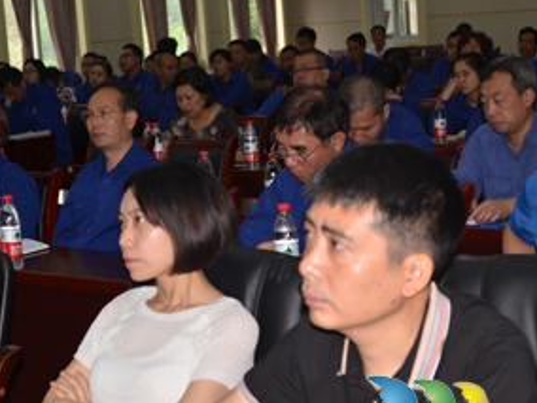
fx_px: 1257
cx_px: 242
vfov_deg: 18.2
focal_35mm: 81
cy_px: 203
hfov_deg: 24.1
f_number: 3.5
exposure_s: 1/60
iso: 100
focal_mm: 32
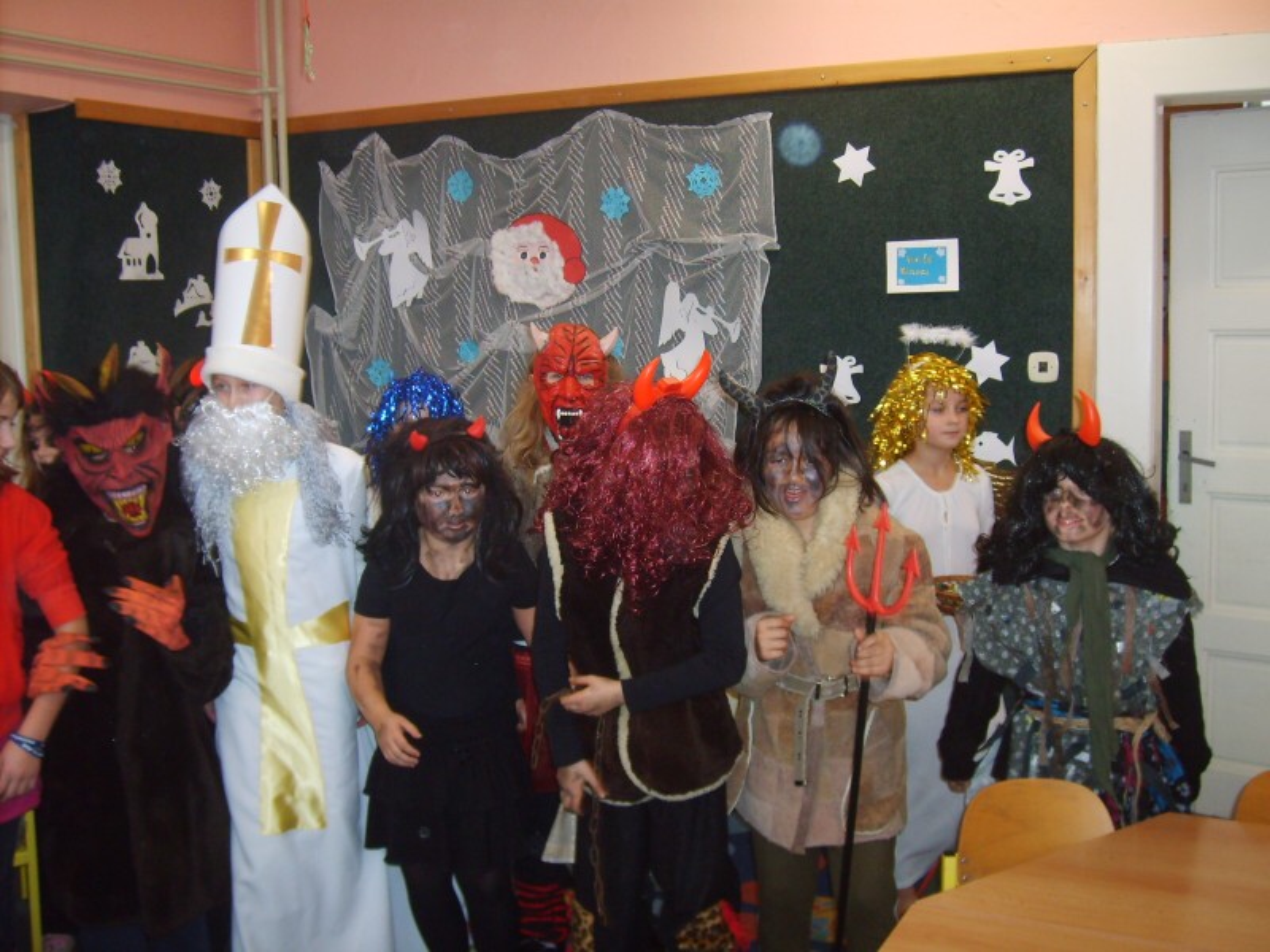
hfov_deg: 52.6
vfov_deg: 40.7
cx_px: 635
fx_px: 1284
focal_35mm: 35
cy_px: 476
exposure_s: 1/45
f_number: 2.8
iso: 106
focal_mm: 5.8
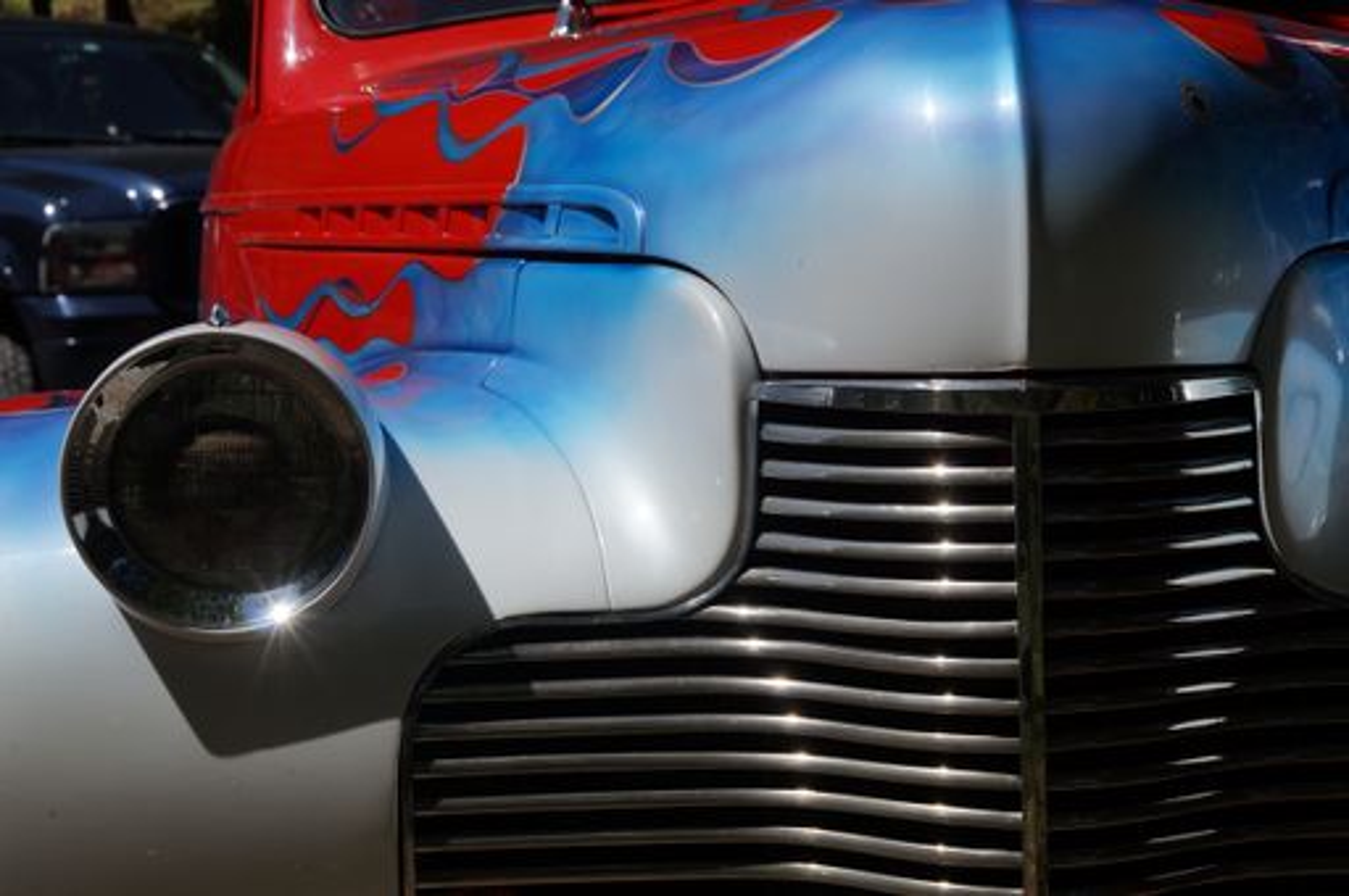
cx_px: 674
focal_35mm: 105
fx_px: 3930
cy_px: 448
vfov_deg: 13.0
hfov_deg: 19.5
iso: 100
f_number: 11
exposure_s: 1/400
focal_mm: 70
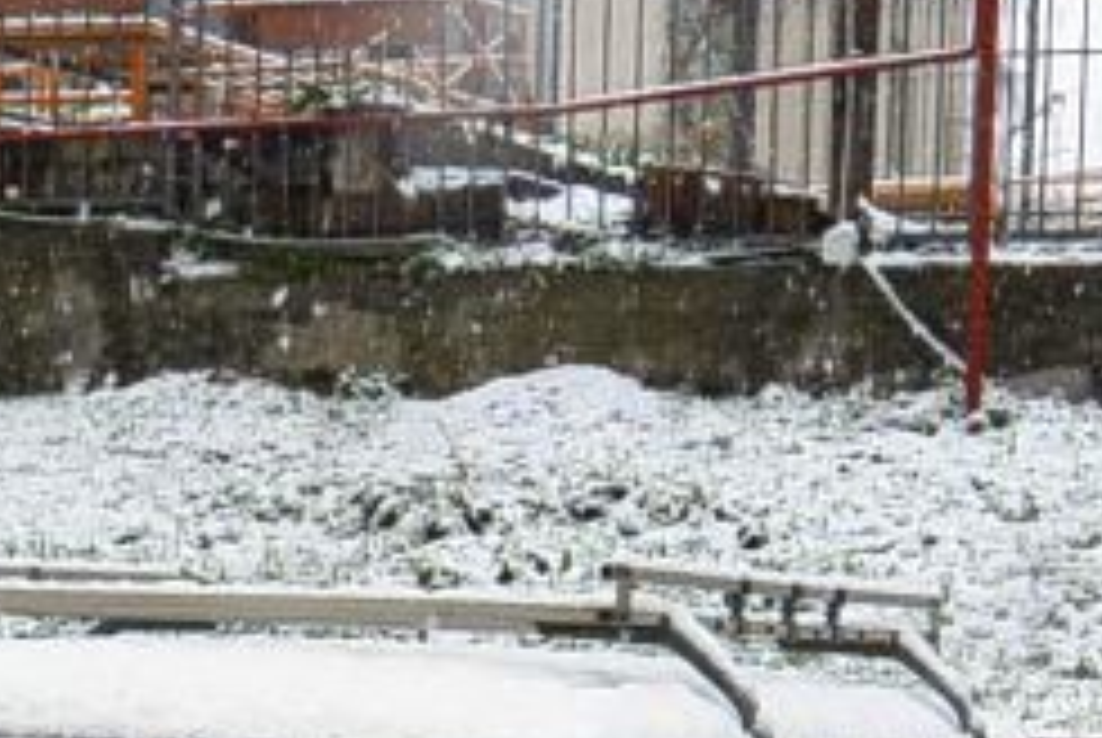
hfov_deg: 16.8
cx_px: 216
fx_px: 3708
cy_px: 1258
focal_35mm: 121
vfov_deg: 10.8
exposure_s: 1/320
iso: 100
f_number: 4
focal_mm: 11
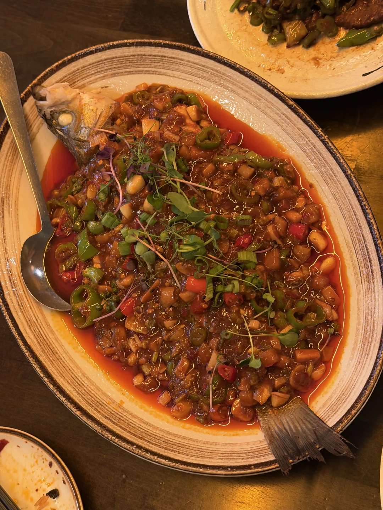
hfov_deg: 30.3
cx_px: 192
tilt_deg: -65.9
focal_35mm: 48
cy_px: 255
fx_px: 708
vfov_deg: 39.7
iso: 400
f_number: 1.78
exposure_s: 1/40
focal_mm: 6.76
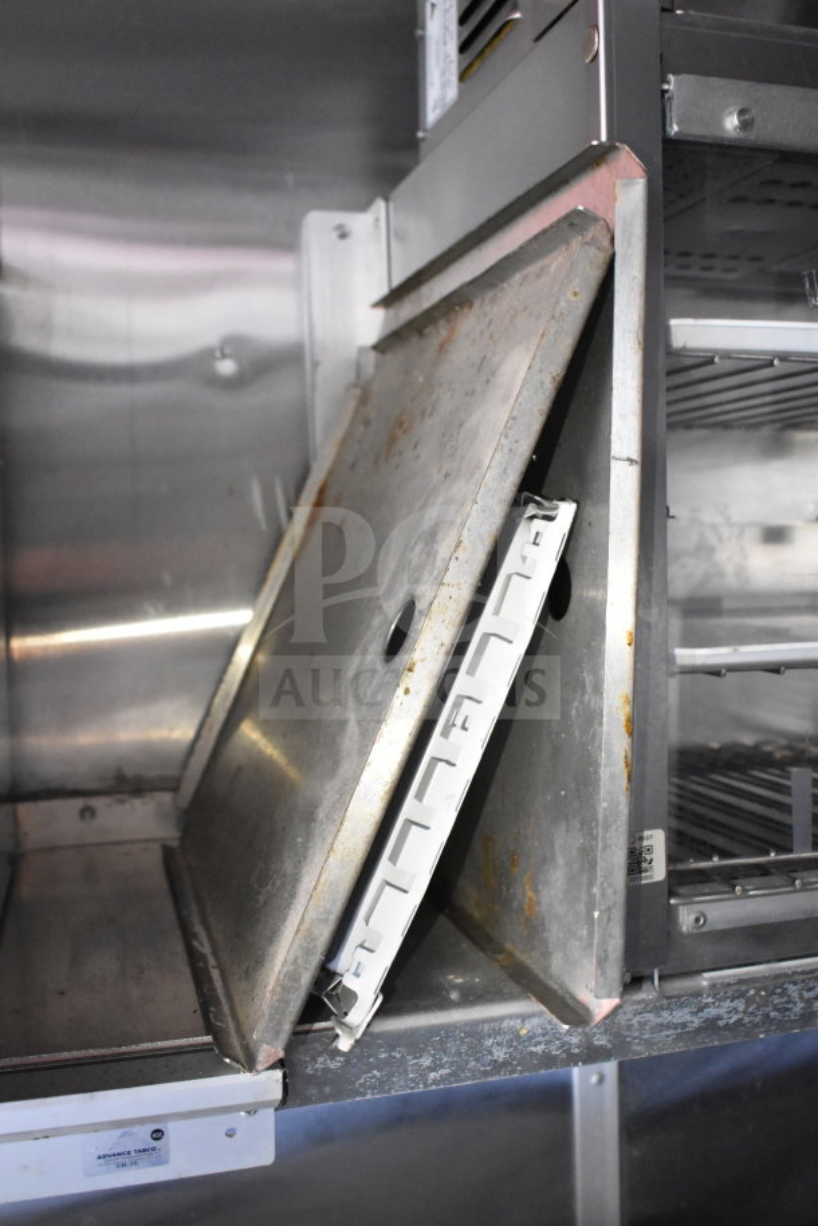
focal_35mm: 34
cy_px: 613
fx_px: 1176
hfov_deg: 38.4
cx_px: 409
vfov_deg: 55.1
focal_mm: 23
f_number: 3.8
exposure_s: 1/40
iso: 4000
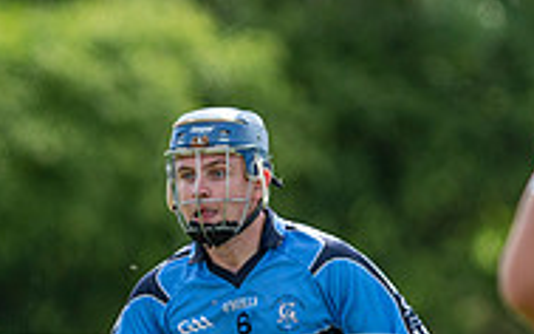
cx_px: -124
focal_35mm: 1437
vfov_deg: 0.9
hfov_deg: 1.5
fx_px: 20907
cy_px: 386
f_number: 2.8
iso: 100
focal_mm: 300
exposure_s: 1/1600
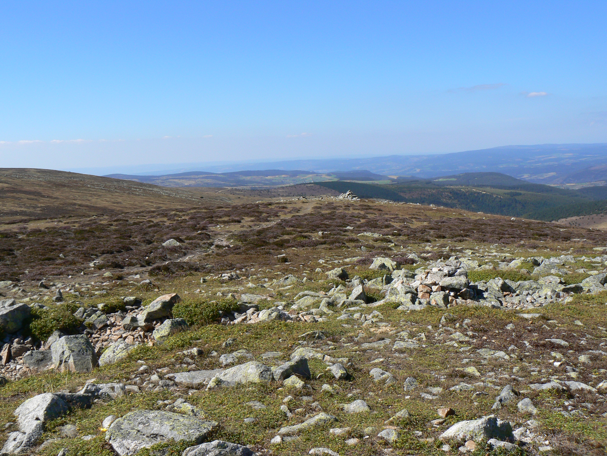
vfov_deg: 39.7
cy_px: 228
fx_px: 631
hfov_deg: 51.4
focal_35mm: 36
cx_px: 304
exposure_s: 1/200
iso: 80
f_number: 5.6
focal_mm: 6
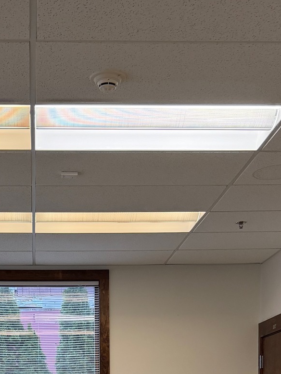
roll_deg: +0.0
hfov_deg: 20.6
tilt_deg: -2.8
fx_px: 769
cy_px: 466
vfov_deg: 24.4
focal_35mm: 71
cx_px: 70
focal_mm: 6.76
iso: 200
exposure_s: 1/137
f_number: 1.78
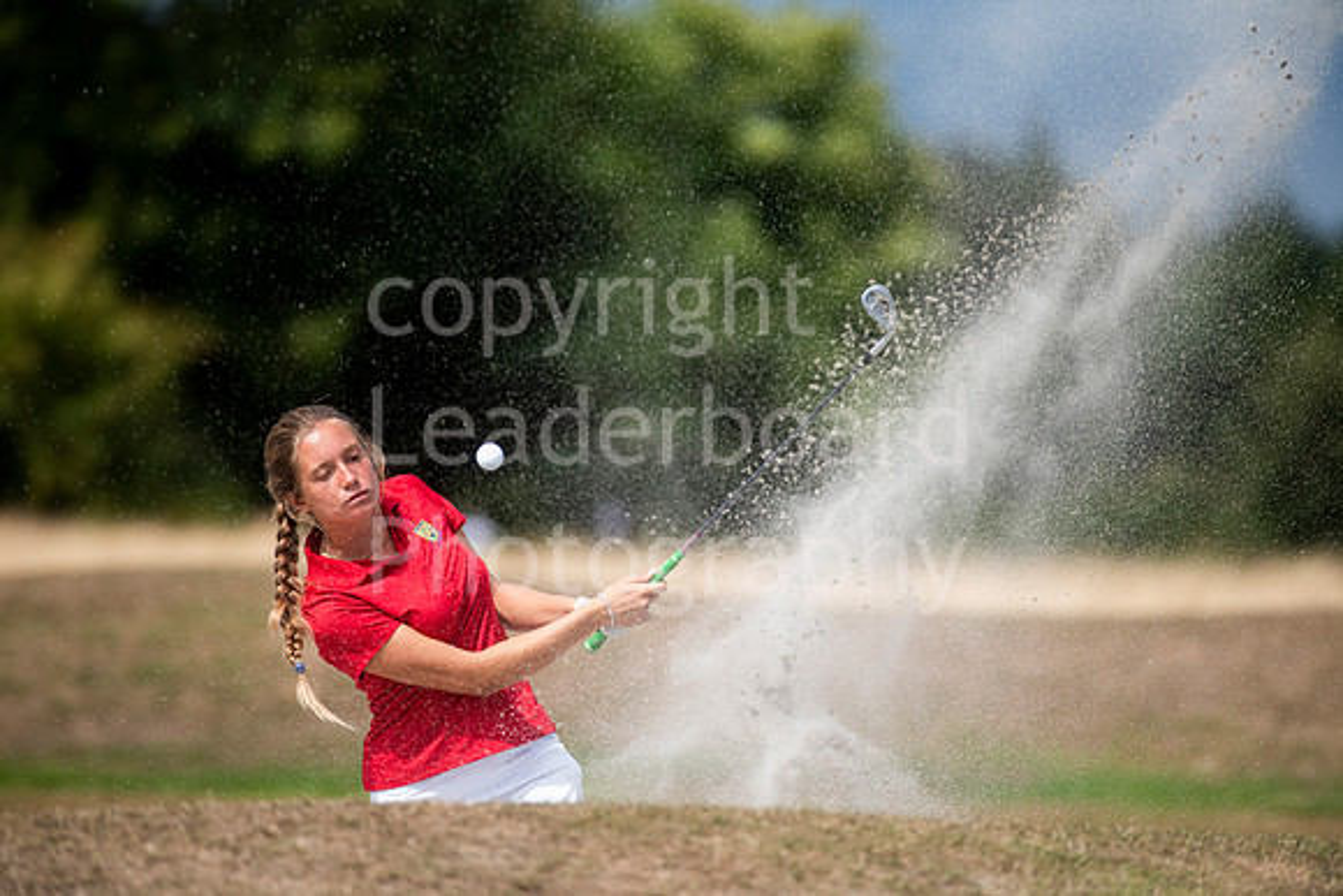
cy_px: 448
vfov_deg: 4.6
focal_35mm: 300
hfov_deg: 6.9
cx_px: 672
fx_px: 11194
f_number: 4
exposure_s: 1/4000
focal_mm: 300
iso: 400
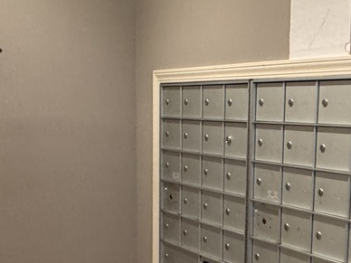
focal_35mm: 52
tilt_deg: -7.9
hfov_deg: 33.1
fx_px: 527
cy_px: 210
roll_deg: -3.8
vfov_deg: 27.5
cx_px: 368
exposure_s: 1/60
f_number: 2.2
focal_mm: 2.22
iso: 500
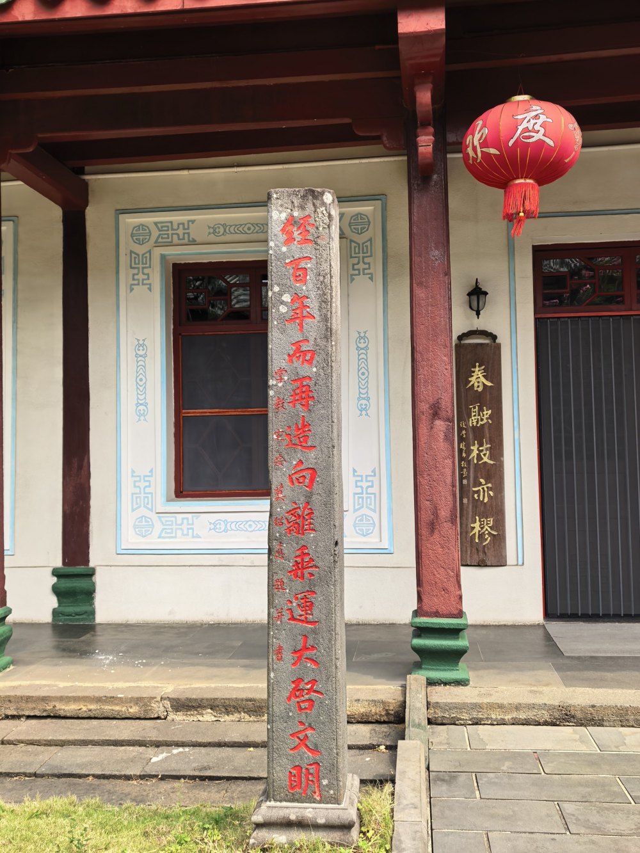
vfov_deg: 56.8
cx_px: 320
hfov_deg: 44.2
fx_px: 789
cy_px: 426
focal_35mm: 32
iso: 50
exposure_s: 1/1348
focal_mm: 8.5
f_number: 2
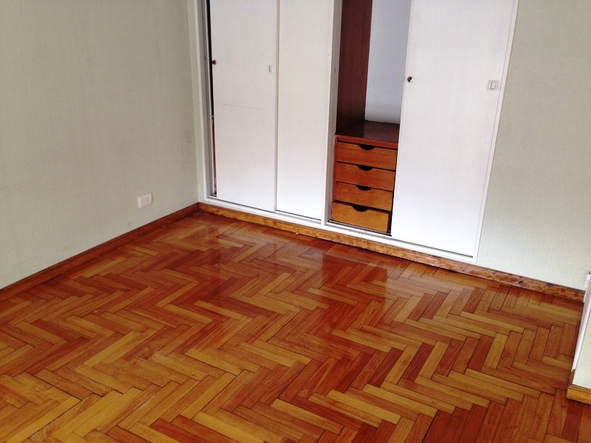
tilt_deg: -21.3
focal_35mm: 33
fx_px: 563
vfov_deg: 42.9
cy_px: 222
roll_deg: +0.3
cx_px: 296
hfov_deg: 55.4
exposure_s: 1/24
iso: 50
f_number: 2.4
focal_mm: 4.12
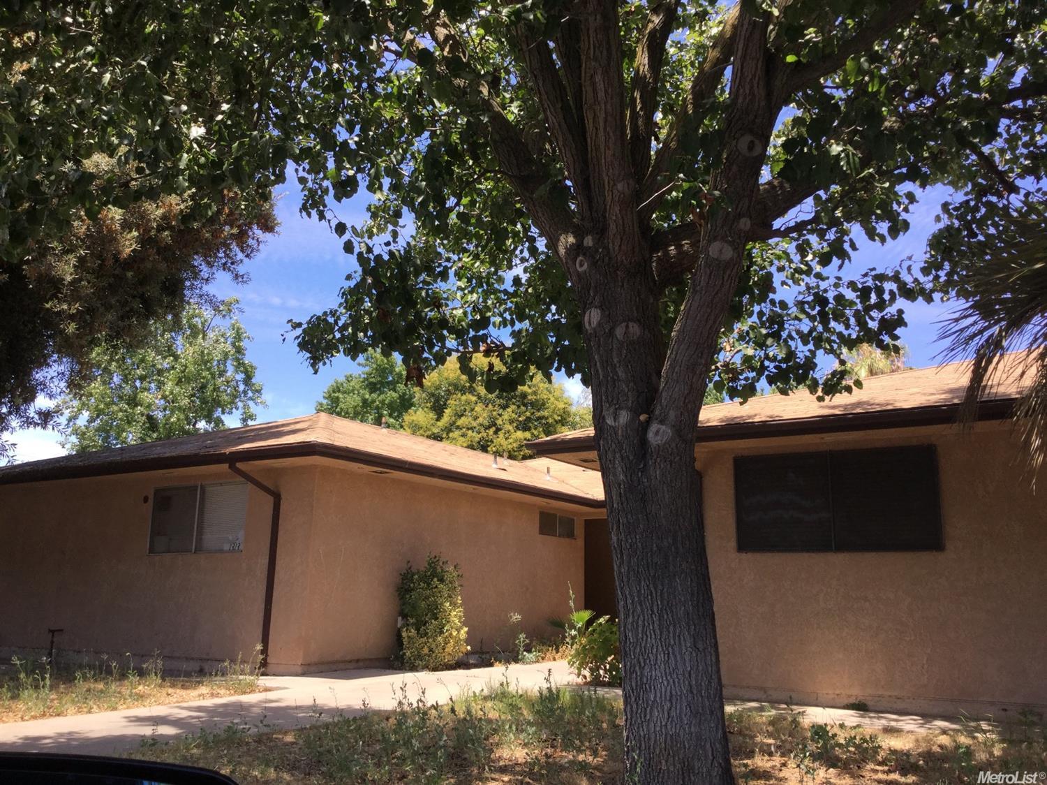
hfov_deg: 58.4
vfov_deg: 45.4
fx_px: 937
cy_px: 392
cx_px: 524
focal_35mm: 31
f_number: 2.4
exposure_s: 1/418
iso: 25
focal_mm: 3.3
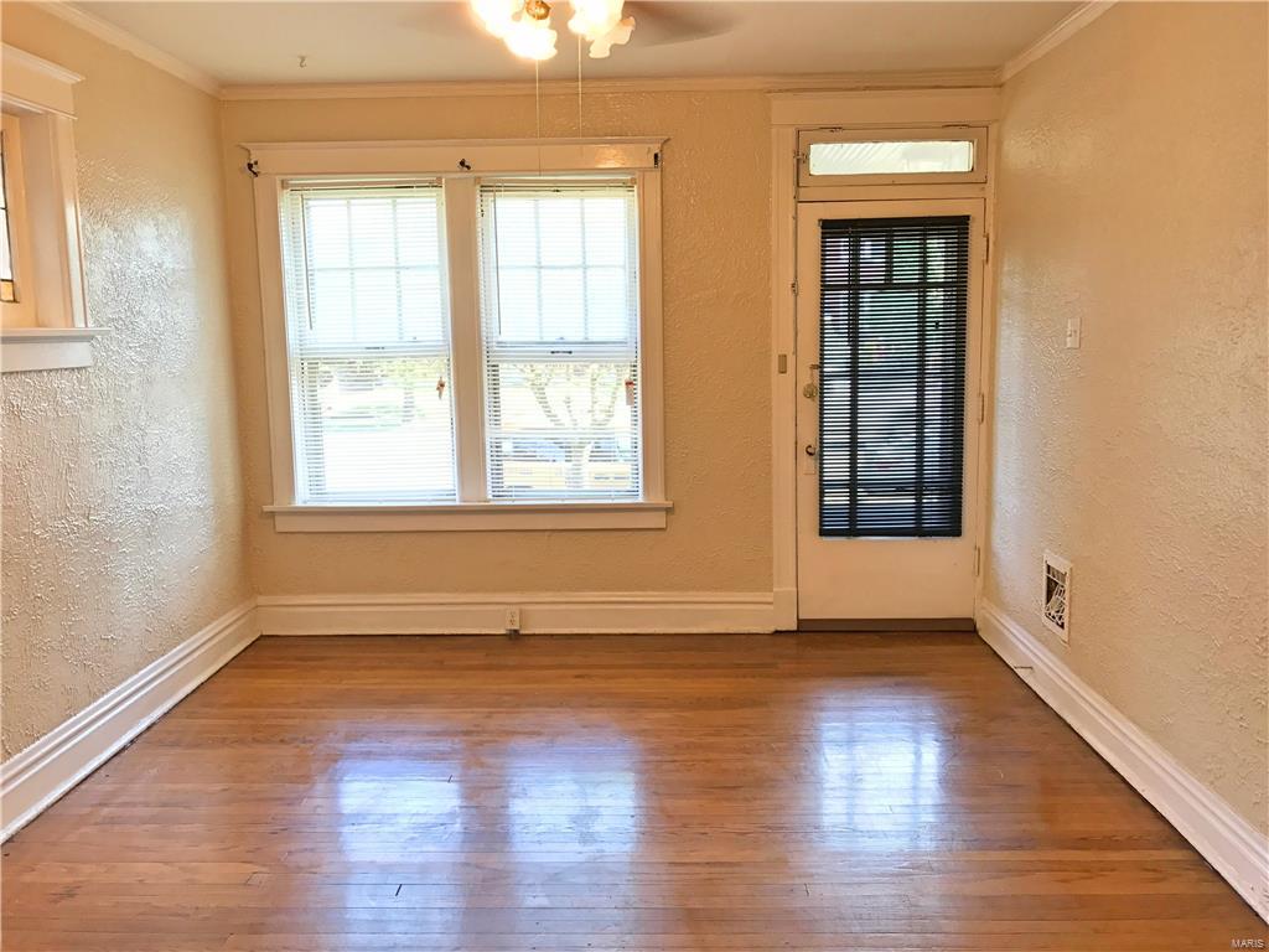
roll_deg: +1.4
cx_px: 634
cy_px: 476
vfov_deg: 49.7
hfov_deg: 63.4
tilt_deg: -6.6
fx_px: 1026
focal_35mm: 28
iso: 32
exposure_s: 1/30
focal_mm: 3.99
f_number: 1.8
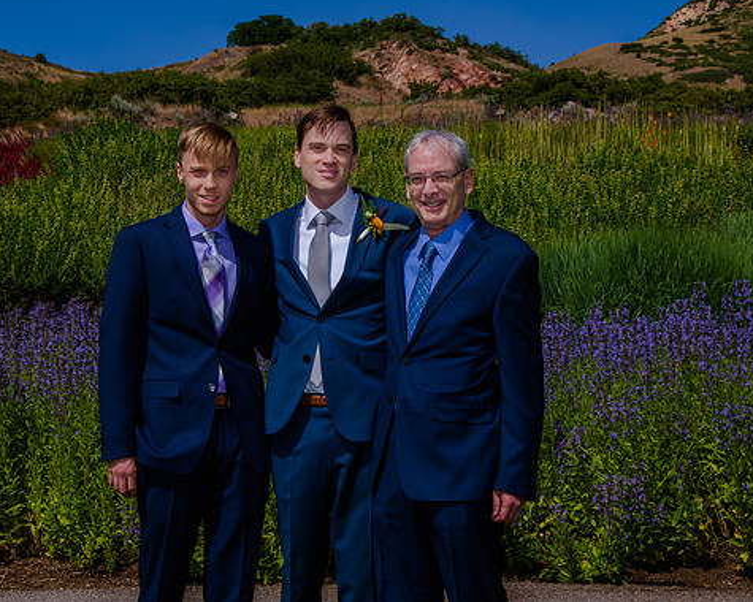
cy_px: 256
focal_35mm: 65
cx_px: 308
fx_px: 1449
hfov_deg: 29.1
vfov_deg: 23.5
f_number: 16
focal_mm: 50
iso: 200
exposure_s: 1/200
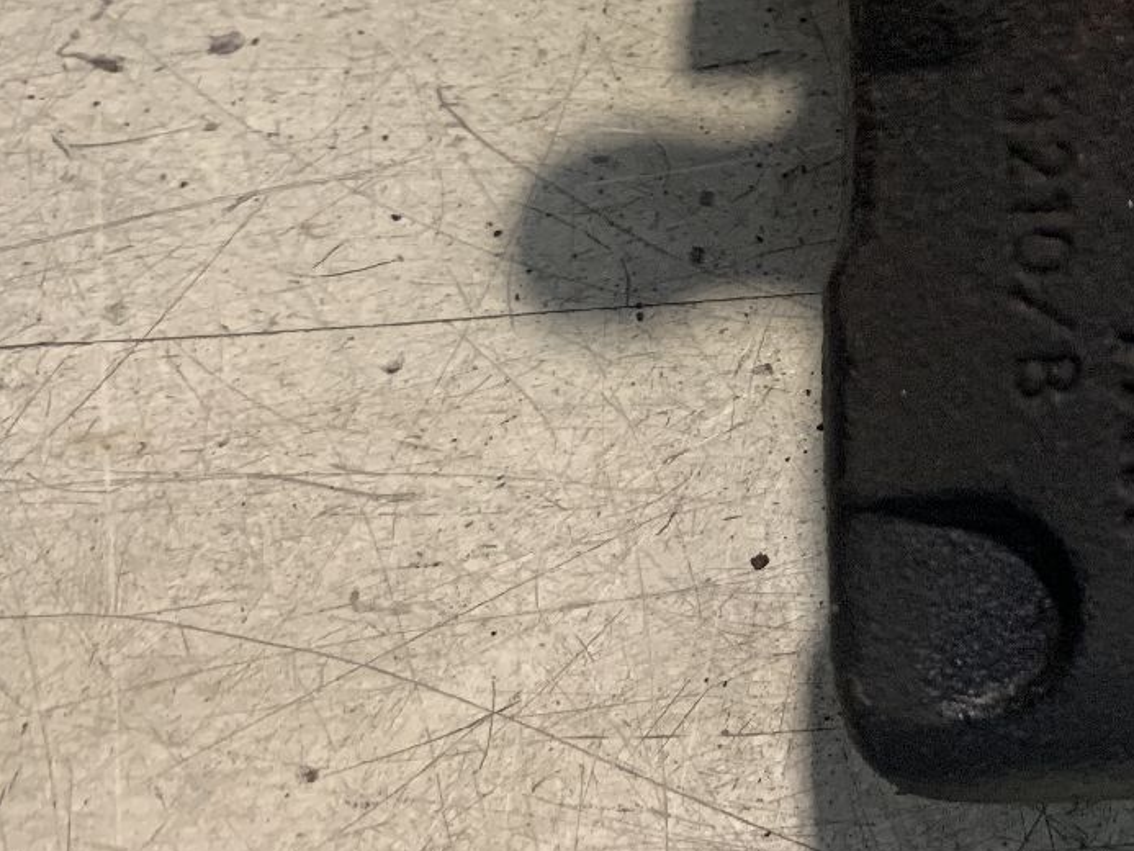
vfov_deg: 19.0
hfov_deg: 25.7
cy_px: -240
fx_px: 2359
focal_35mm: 72
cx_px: 1136
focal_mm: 4.25
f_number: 1.8
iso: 200
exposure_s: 1/50
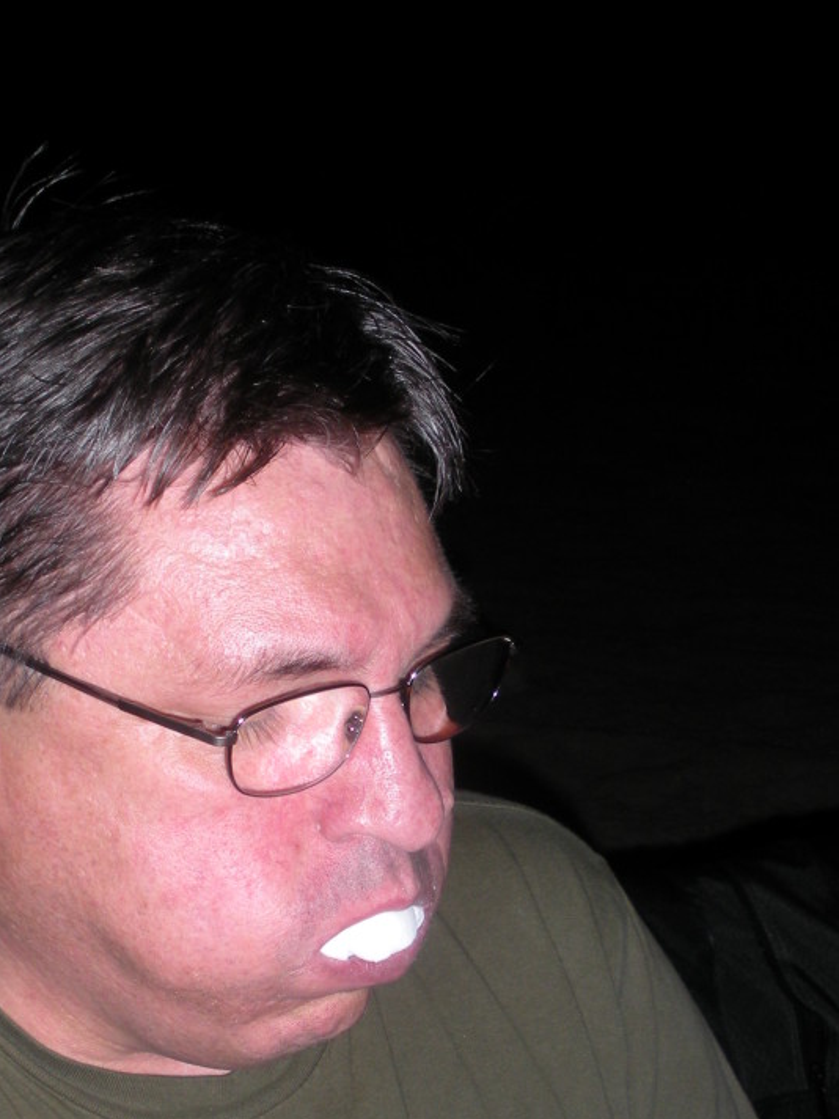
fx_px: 2230
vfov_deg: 27.5
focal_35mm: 69
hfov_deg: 21.3
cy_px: 917
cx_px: 313
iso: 73
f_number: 3.5
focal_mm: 6.3
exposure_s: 1/60
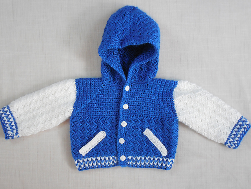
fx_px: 312
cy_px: 94
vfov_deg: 33.6
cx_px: 126
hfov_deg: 43.9
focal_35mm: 43
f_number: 3.9
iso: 800
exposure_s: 1/30
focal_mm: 7.8
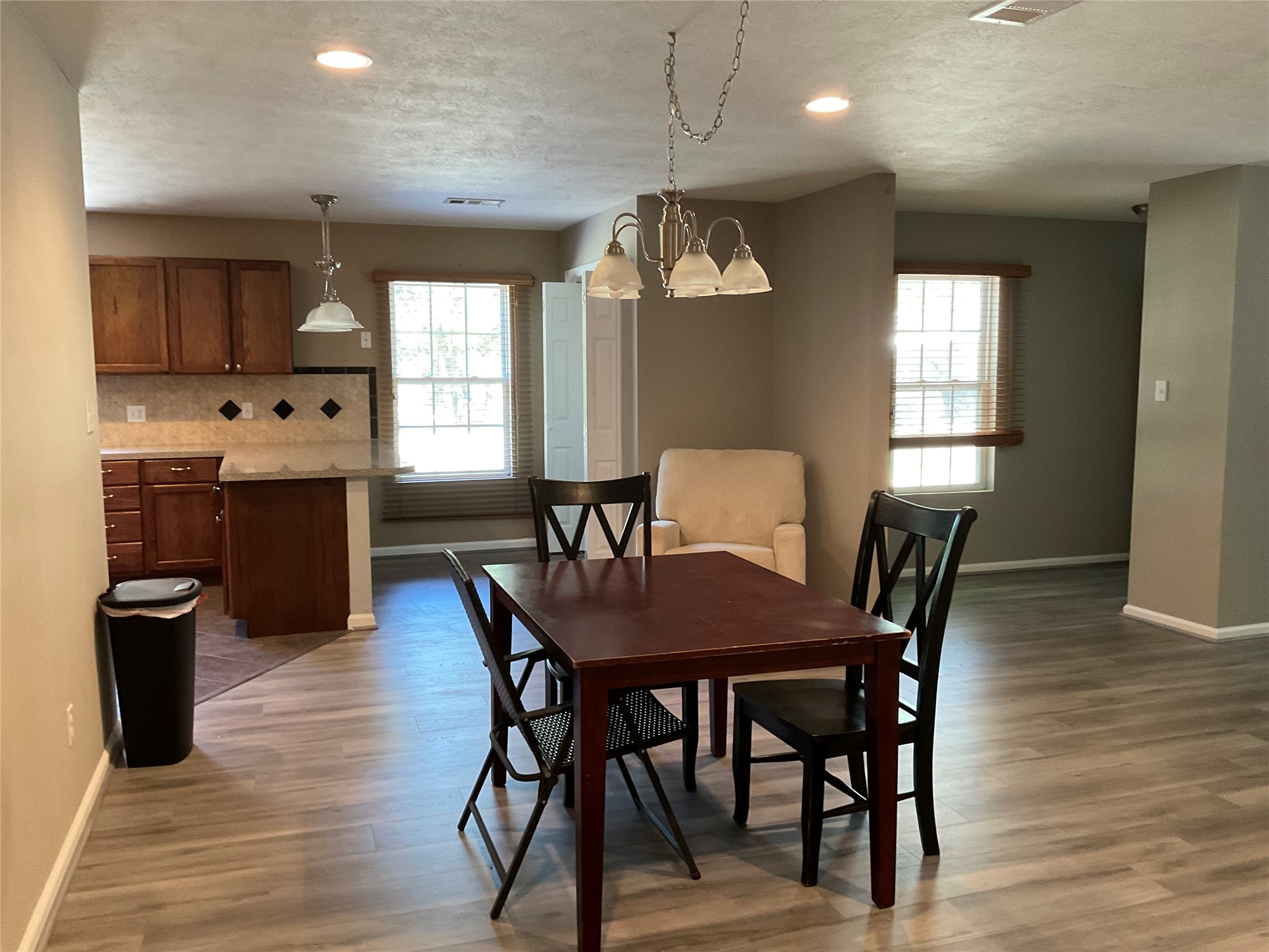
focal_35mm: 29
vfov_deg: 48.2
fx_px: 1063
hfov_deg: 61.7
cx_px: 634
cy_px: 476
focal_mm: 3
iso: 200
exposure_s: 1/40
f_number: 1.8
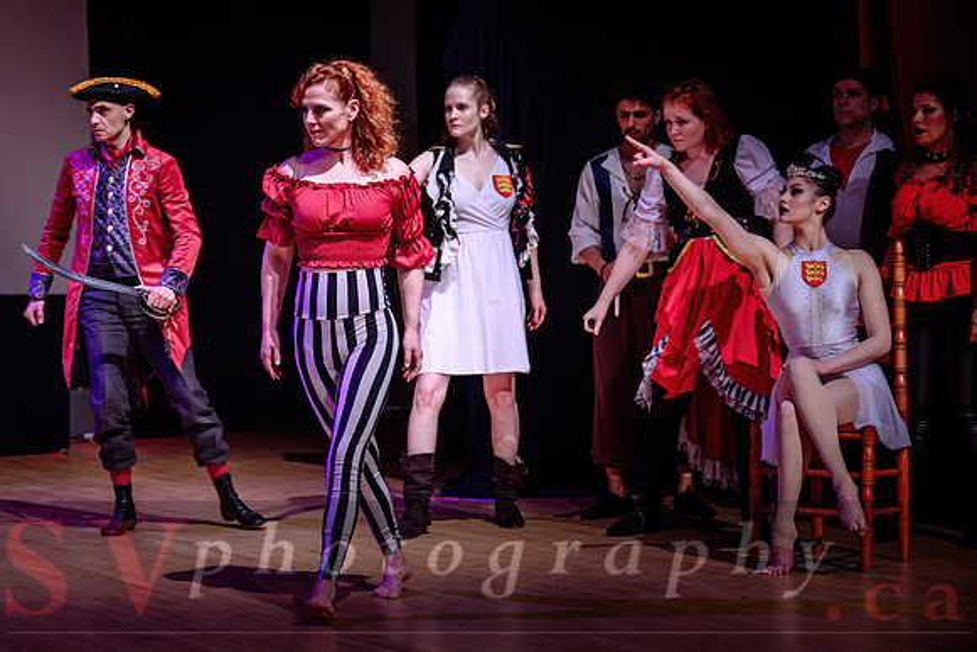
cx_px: 402
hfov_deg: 24.6
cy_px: 268
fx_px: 2238
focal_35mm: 82
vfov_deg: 16.6
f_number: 2.8
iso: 1250
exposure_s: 1/200
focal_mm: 70
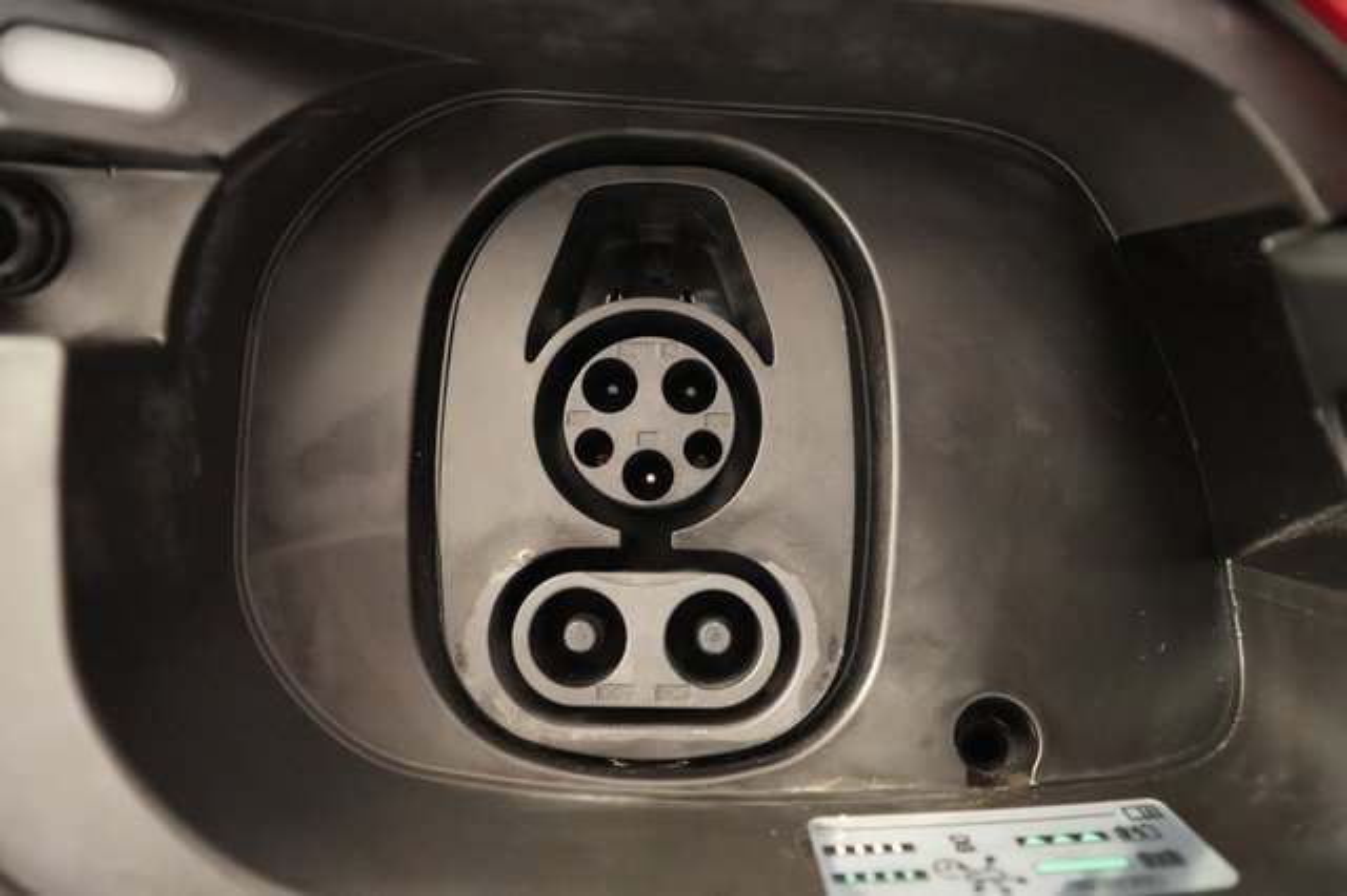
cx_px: 674
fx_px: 935
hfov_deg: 71.5
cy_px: 448
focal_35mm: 25
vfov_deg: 51.2
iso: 12800
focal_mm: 25
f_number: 2.8
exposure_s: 1/50
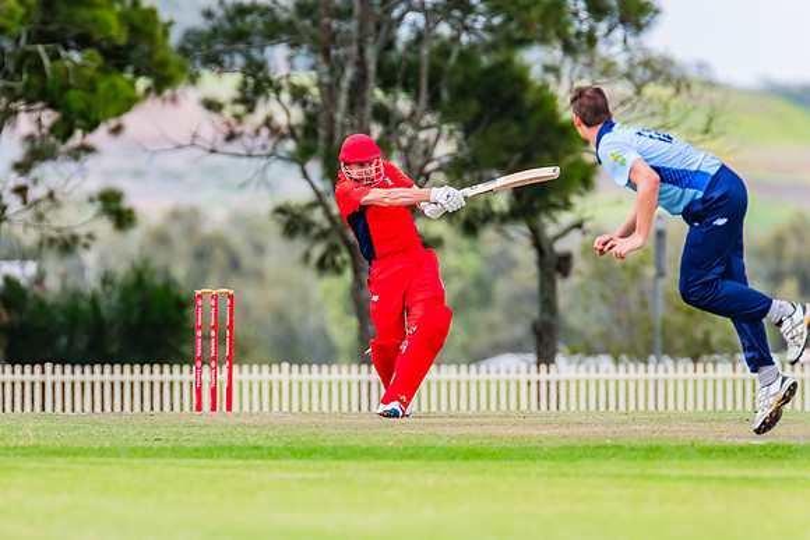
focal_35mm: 691
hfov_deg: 3.0
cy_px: 298
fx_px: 15550
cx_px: 344
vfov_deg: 2.0
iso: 800
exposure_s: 1/1250
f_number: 7.1
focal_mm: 600
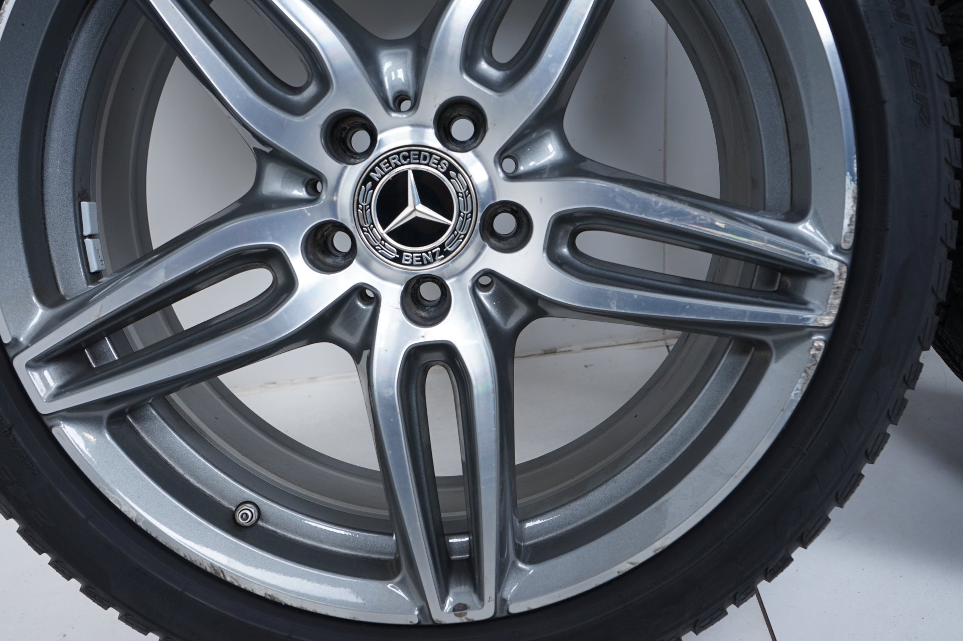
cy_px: 320
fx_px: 909
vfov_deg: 38.8
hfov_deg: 55.8
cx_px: 482
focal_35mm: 34
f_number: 7.1
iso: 250
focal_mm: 34
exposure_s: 1/100
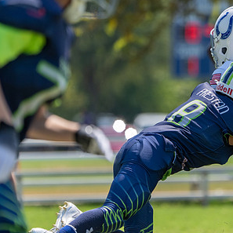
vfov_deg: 2.3
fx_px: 5795
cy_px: 113
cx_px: 233
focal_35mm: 761
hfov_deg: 2.3
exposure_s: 1/1250
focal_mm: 303
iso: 250
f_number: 5.6
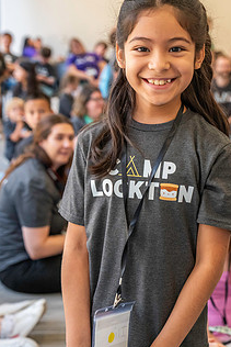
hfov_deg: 18.4
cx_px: 154
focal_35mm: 74
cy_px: 167
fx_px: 711
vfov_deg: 27.3
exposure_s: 1/160
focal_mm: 52
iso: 3200
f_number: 4
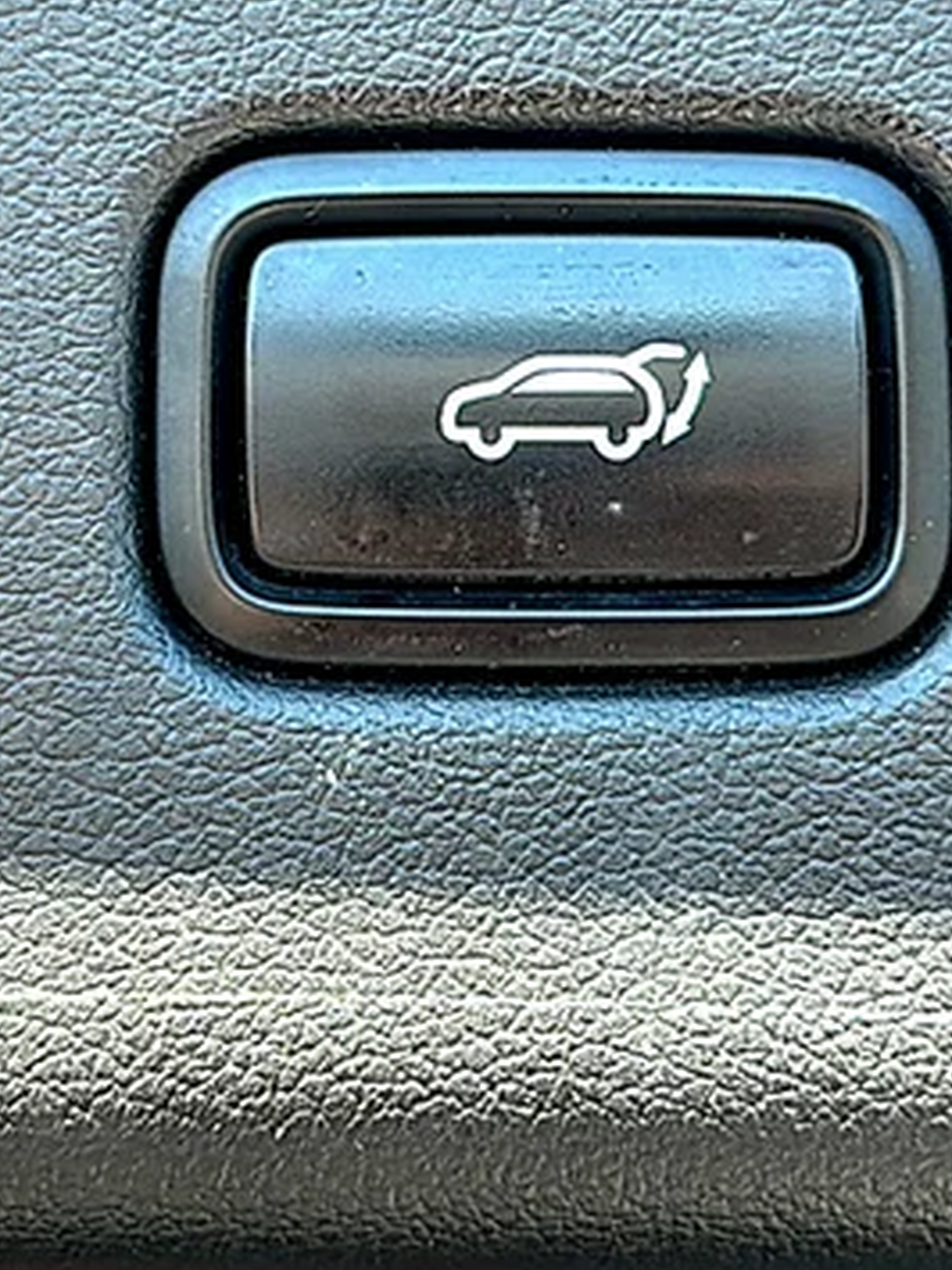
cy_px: 352
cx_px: 483
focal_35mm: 71
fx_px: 2605
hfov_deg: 20.7
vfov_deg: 27.1
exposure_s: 1/264
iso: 80
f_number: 1.78
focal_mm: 6.86
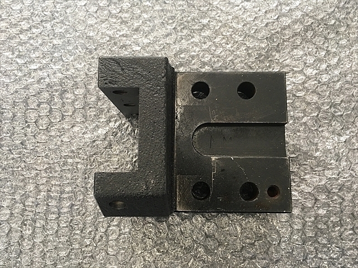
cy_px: 134
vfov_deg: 48.2
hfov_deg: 61.7
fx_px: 300
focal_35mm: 29
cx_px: 179
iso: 40
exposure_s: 1/30
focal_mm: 4.15
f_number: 2.2
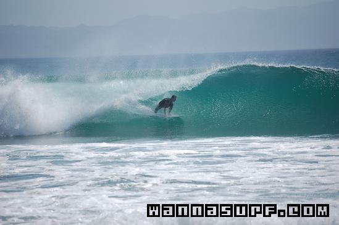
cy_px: 112
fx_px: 2822
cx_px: 170
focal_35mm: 300
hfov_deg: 6.9
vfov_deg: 4.6
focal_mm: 200
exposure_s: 1/2000
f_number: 5.6
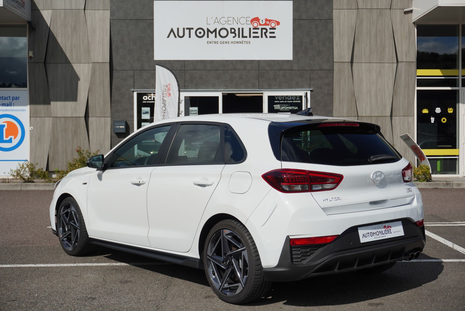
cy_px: 156
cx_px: 232
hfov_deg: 39.9
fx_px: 640
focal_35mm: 50
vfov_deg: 27.3
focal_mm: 33
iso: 100
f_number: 5.6
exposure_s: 1/800
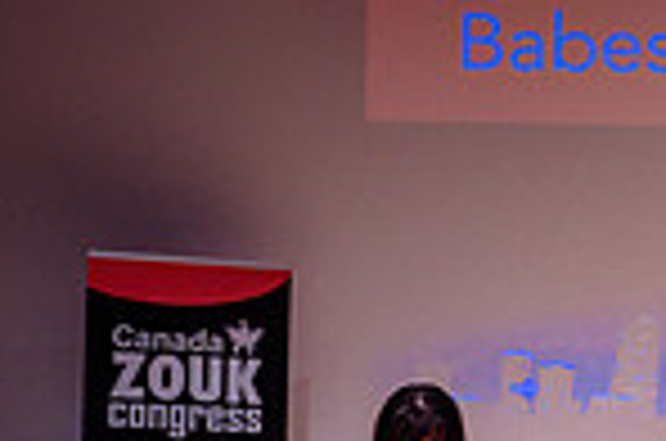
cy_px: 484
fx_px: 2843
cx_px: 1091
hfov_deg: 12.5
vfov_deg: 8.8
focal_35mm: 154
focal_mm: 34
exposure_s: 1/500
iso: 1600
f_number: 2.8
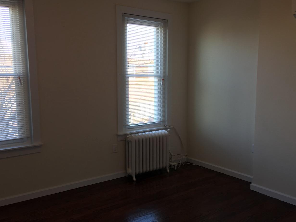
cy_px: 114
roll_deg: +0.8
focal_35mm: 34
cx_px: 150
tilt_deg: -6.7
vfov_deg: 41.8
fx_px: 291
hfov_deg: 54.0
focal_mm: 4.15
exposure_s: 1/40
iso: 32
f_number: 2.2
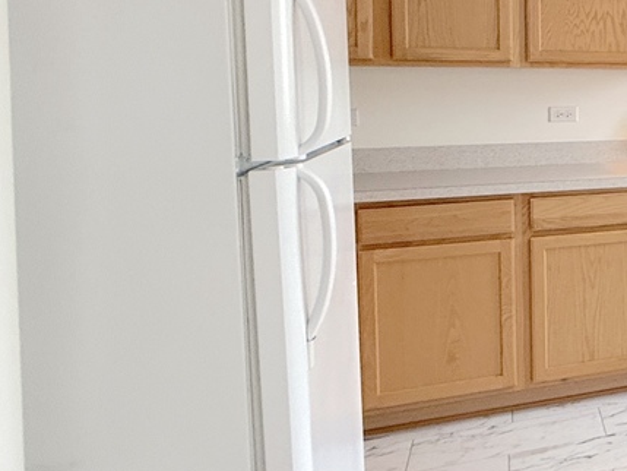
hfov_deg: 25.2
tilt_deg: -2.7
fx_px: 852
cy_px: 111
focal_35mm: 47
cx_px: 1026
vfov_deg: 30.3
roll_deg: -1.5
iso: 200
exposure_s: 1/120
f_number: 2.2
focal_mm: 2.22
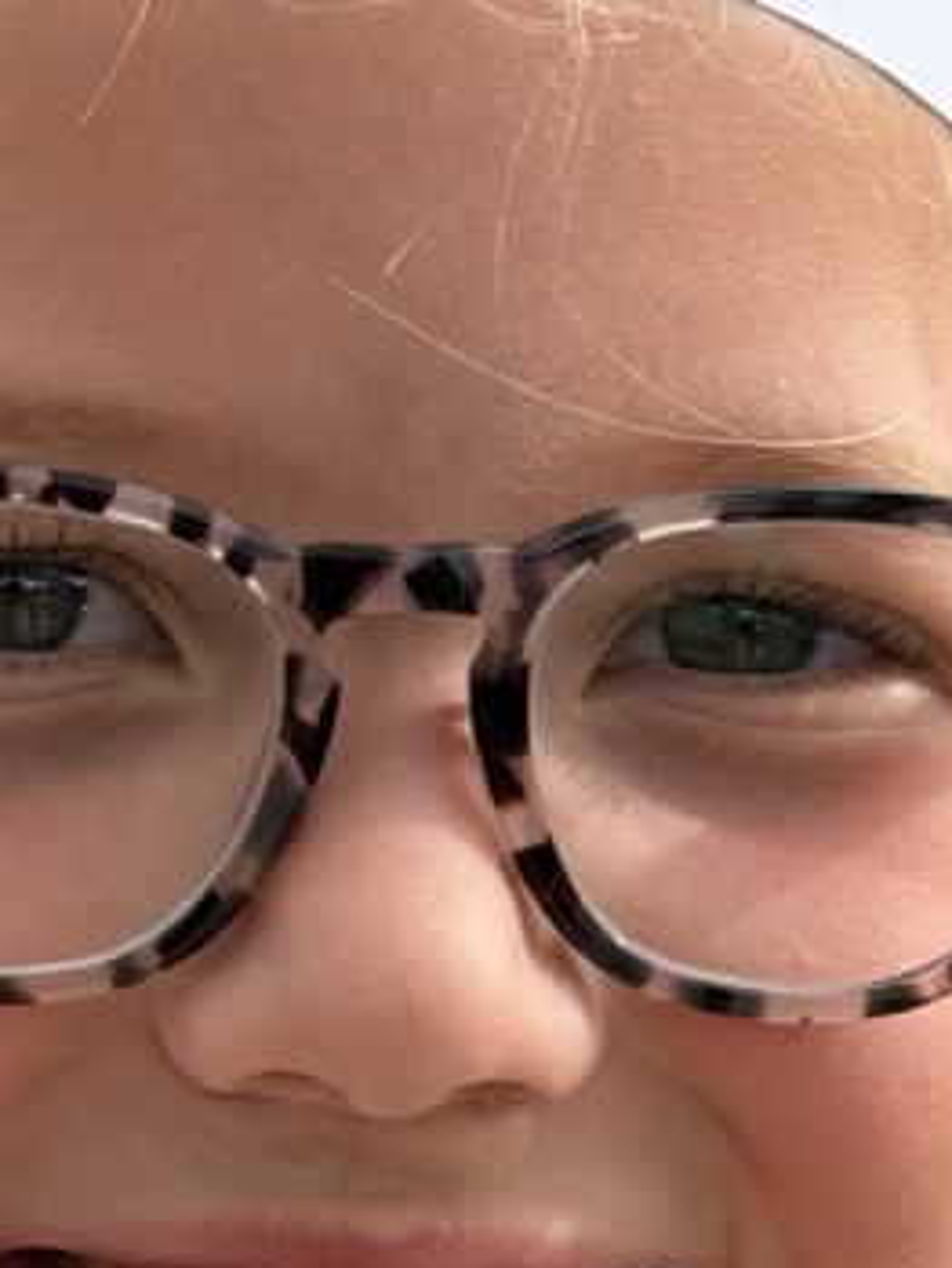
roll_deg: -0.8
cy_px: 1773
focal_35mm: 220
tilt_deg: -19.5
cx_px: 378
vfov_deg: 8.8
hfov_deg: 6.8
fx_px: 8062
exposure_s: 1/1185
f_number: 1.78
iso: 80
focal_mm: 6.76
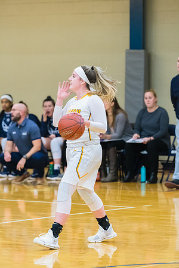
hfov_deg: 6.8
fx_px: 1510
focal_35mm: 202
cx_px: 90
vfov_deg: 10.2
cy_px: 134
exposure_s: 1/400
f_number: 3.2
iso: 3200
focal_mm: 135
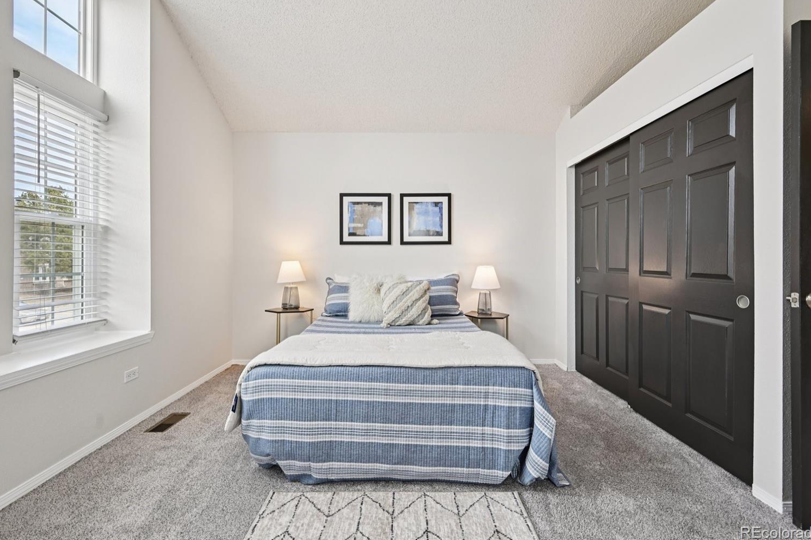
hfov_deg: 96.7
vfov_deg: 73.7
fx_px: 360
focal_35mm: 16
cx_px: 395
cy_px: 256
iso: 220
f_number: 8
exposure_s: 1/15
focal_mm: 15
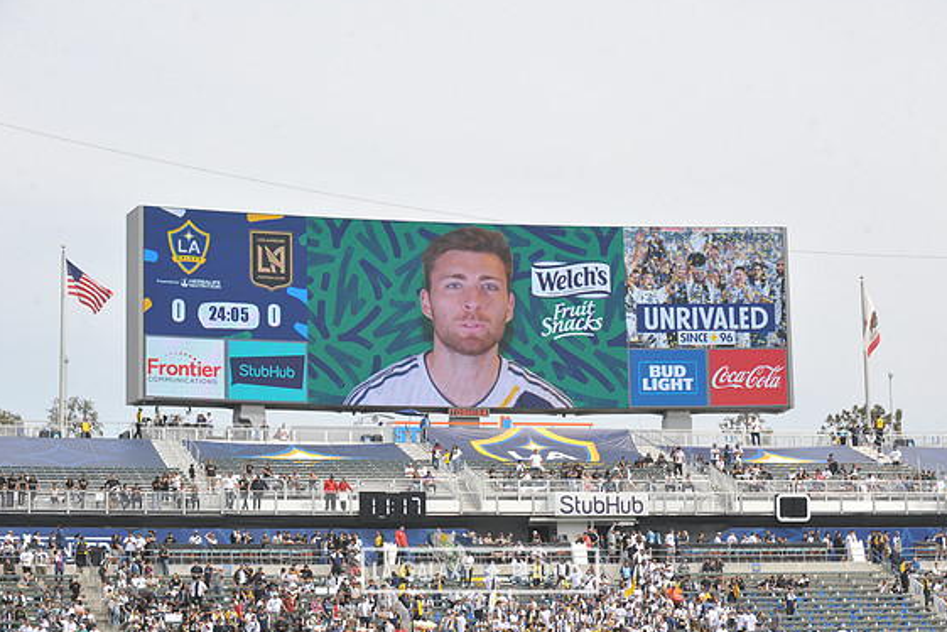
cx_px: 479
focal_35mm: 93
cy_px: 316
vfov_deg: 14.7
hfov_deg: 21.9
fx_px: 2446
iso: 200
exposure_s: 1/320
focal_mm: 90
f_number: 9
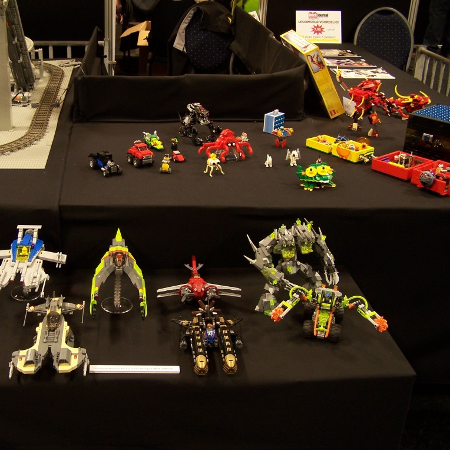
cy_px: 224
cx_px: 158
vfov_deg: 37.6
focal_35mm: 45
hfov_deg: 37.2
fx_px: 662
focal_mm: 6.3
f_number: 2.8
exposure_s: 1/2
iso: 80
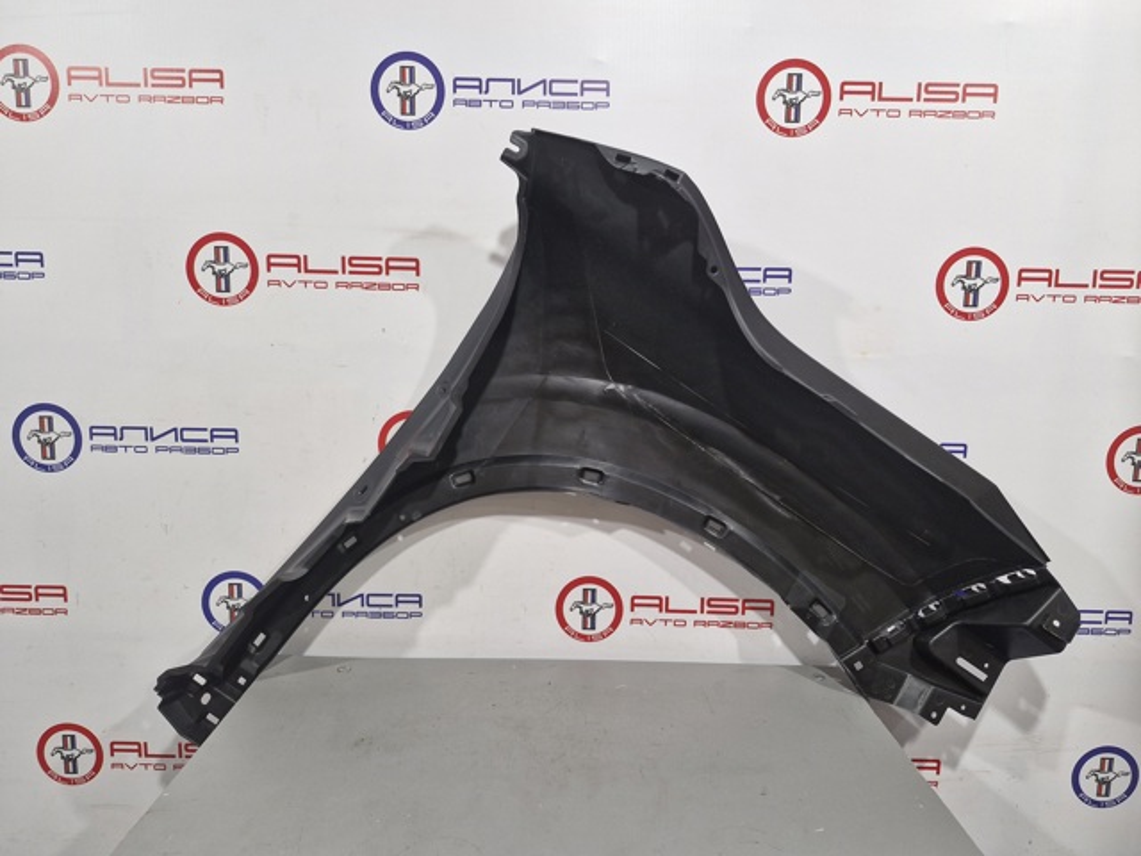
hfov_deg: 73.9
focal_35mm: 23
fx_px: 758
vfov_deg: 58.9
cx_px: 570
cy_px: 428
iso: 250
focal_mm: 5.54
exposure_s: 1/100
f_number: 1.8
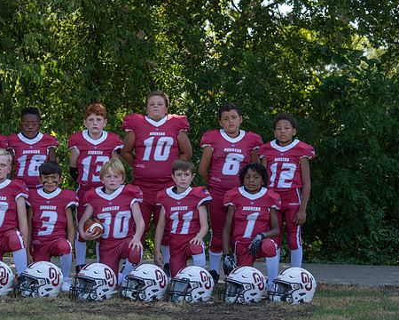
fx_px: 1098
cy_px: 174
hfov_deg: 20.6
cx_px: 149
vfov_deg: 16.5
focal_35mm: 93
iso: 125
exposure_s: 1/400
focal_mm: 70
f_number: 4
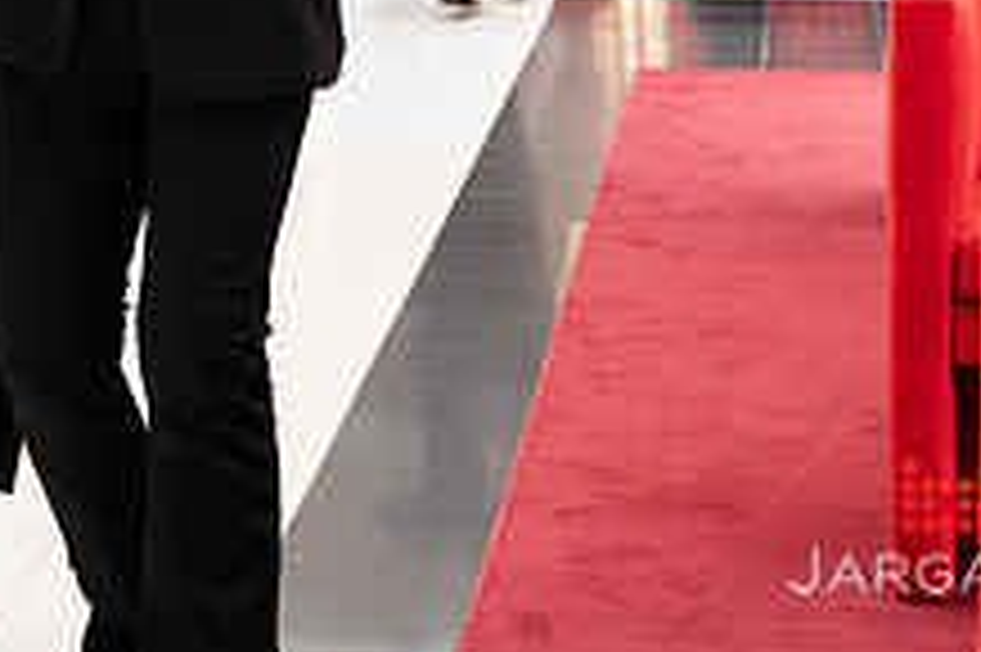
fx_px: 3703
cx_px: -77
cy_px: -206
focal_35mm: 136
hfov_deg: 14.8
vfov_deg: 9.9
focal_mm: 48
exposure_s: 1/160
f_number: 3.2
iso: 1600
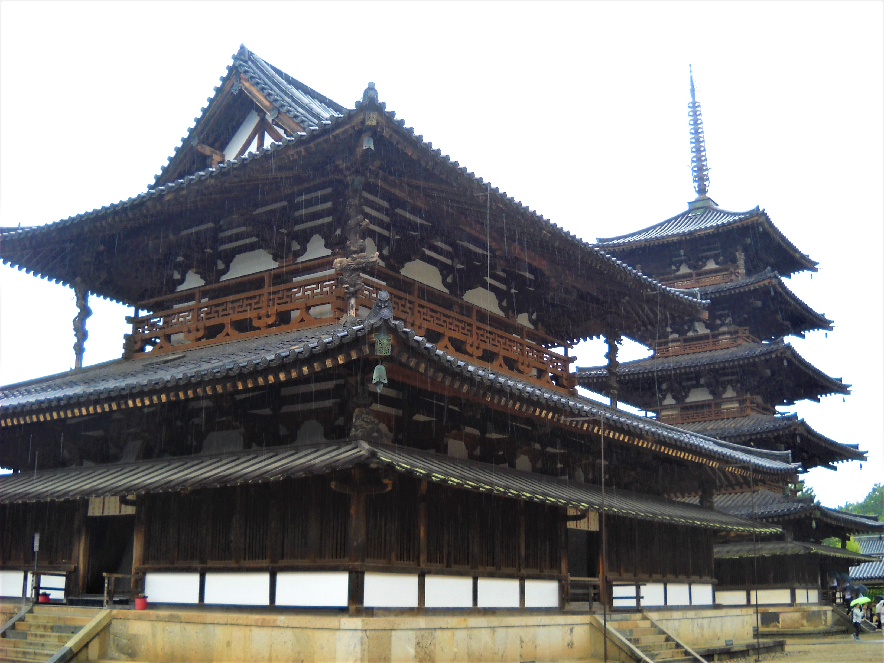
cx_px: 442
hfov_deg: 45.8
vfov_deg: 35.1
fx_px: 1047
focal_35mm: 41
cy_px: 332
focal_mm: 6.72
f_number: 3.1
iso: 64
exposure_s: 1/67
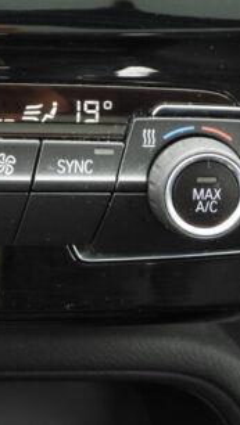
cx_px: -55
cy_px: 60
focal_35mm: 139
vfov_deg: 15.3
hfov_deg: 8.6
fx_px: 1570
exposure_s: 1/30
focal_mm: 9.8
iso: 140
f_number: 3.5
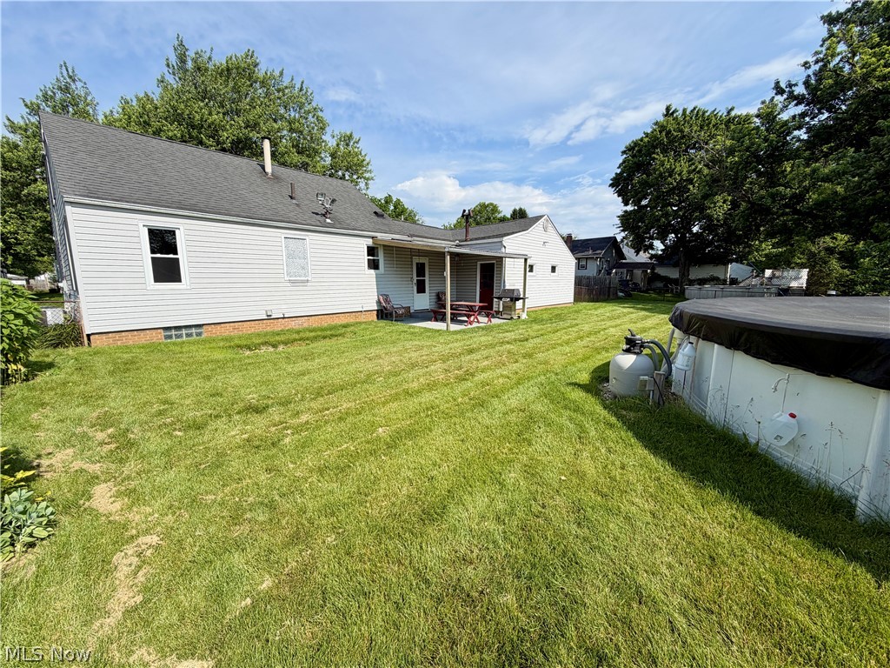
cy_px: 334
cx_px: 445
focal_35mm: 14
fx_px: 360
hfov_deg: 102.1
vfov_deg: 85.7
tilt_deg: -8.6
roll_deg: +1.2
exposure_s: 1/853
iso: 20
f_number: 2.2
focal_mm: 2.22
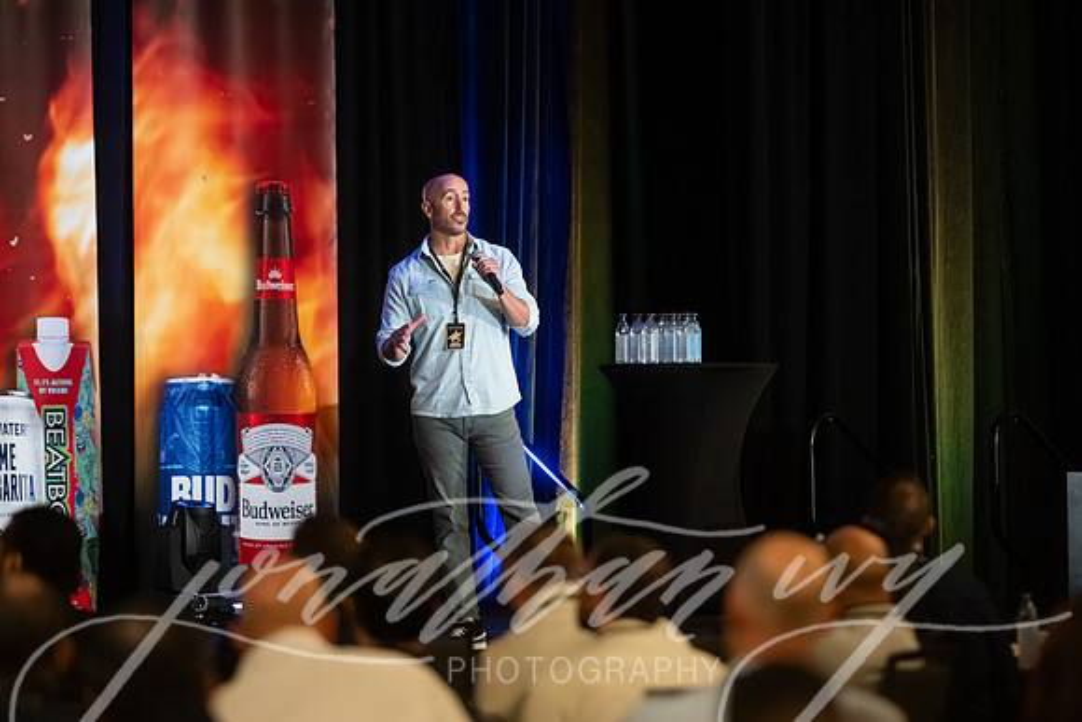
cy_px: 361
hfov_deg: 10.3
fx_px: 6020
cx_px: 541
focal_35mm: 200
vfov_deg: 6.9
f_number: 2.8
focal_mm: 200
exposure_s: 1/400
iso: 8000
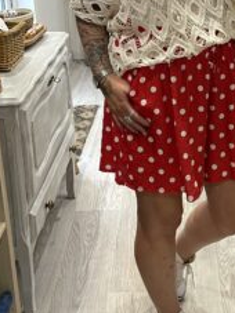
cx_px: 171
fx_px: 399
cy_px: 43
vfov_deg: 40.3
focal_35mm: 44
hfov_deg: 32.3
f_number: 1.6
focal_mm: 5.1
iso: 100
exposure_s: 1/50
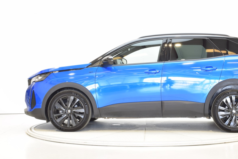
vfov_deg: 18.9
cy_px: 81
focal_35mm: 72
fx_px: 476
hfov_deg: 28.0
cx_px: 146
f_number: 22
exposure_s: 2.5
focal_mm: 38
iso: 100
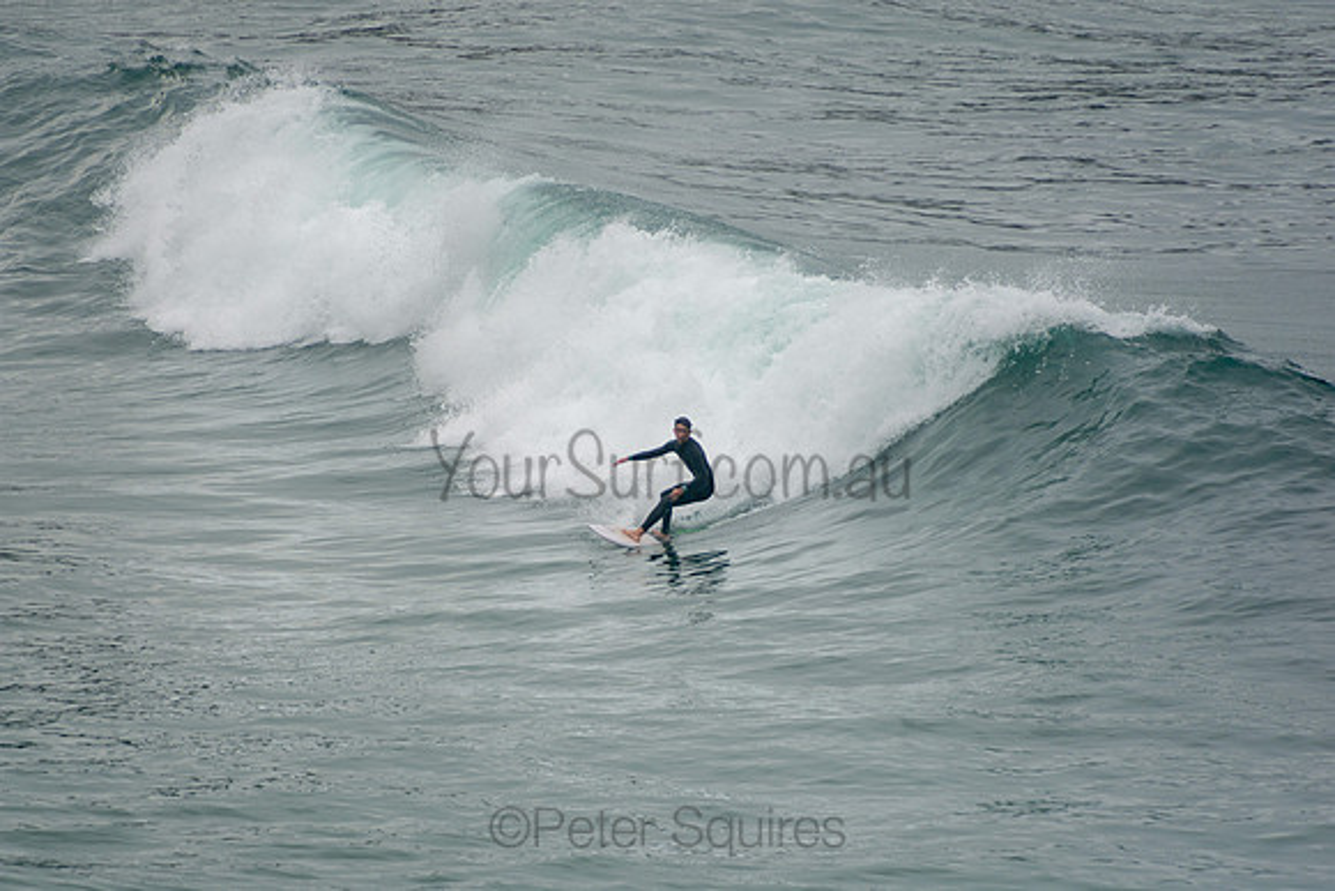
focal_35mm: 600
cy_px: 446
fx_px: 22254
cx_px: 668
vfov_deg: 2.3
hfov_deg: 3.4
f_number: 5.6
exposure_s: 1/1250
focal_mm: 400
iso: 250
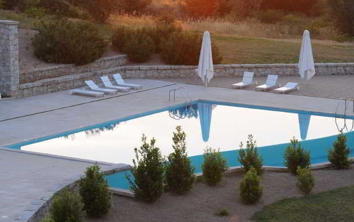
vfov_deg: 11.3
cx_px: 221
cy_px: 135
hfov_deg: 17.9
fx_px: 1119
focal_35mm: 116
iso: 640
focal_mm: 60
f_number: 11
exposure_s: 1/50
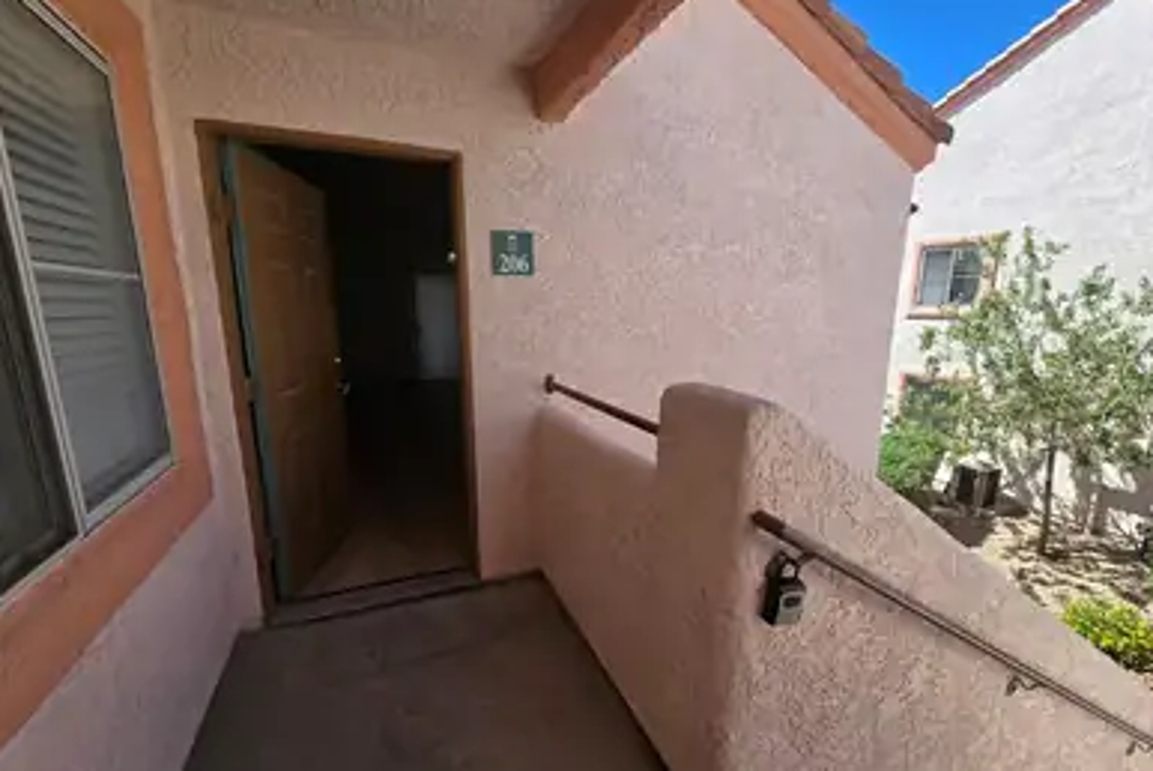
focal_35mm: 14
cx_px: 588
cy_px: 415
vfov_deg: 81.2
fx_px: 449
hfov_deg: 104.2
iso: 50
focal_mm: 2.2
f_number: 2.2
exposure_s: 1/1163
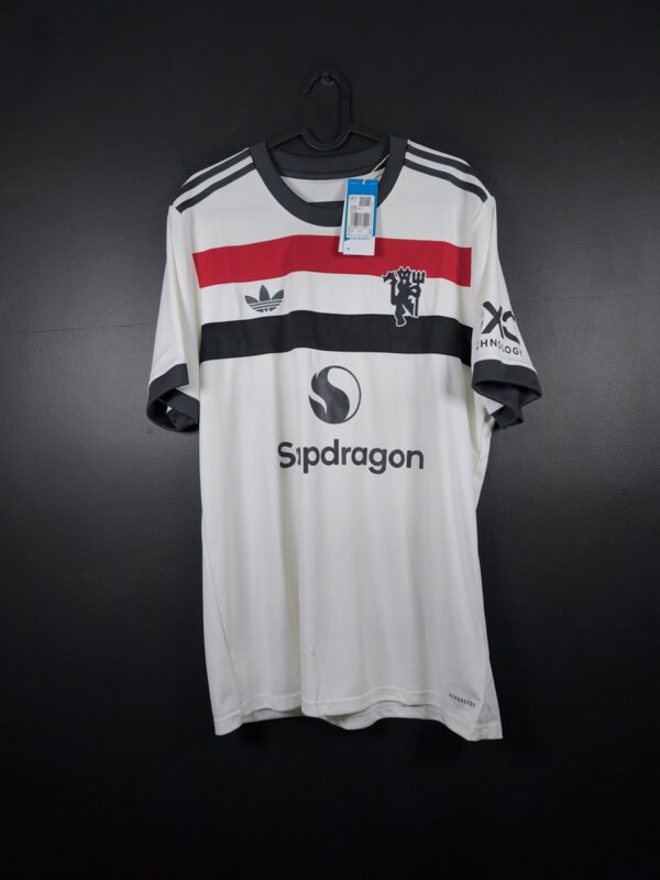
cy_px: 440
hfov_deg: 58.9
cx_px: 330
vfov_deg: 73.9
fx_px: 585
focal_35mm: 23
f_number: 1.6
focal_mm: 6.57
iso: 400
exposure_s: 1/200
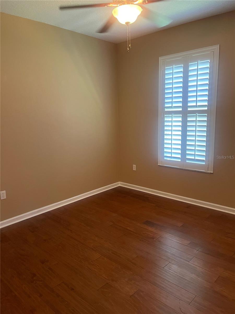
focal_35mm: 26
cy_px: 157
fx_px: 235
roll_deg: +2.2
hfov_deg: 53.1
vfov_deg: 67.3
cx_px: 118
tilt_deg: -10.5
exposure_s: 1/60
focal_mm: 5.1
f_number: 1.6
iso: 250
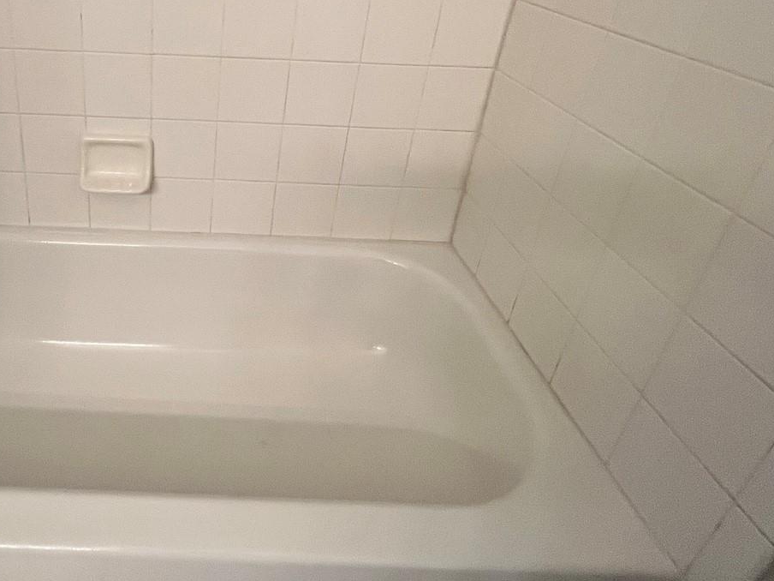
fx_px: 514
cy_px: 136
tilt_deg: -24.2
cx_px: 194
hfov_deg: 69.1
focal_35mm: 23
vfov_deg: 55.7
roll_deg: -3.3
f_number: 1.8
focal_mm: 1.57
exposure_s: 1/60
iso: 320
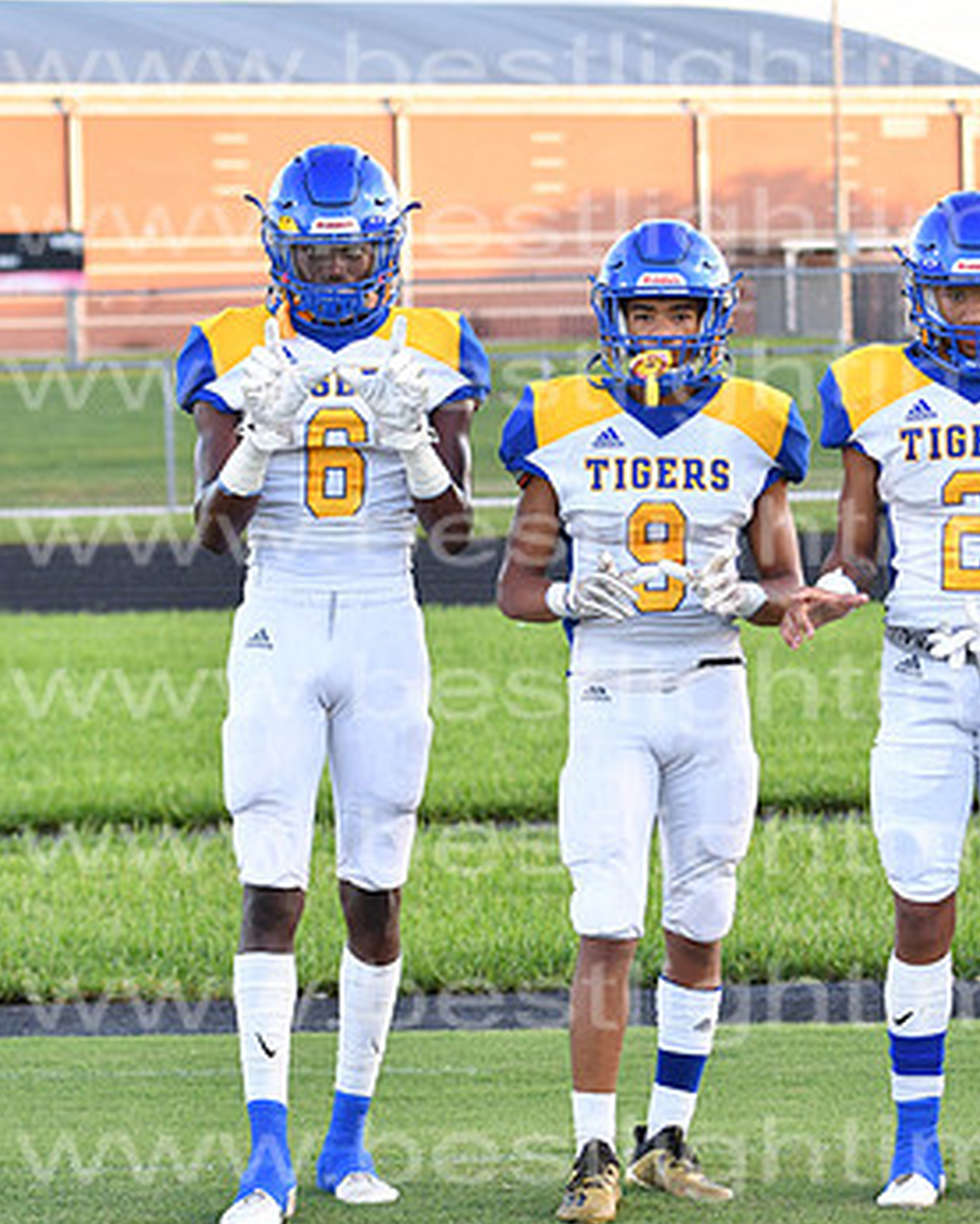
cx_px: 821
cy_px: 617
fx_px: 5979
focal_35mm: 165
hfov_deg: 9.3
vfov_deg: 11.7
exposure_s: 1/320
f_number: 4
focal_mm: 70
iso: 640
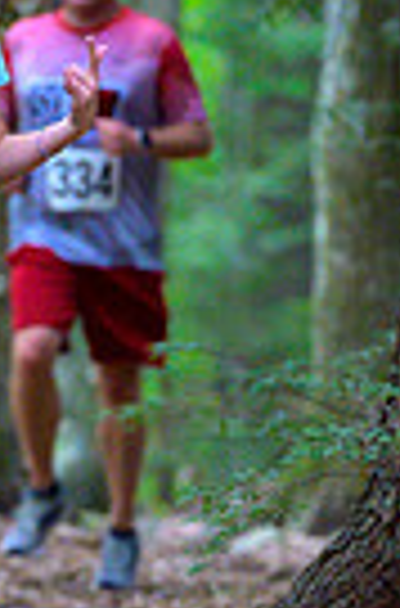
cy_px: 419
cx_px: 29
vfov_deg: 3.1
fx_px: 11236
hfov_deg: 2.0
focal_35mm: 669
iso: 8000
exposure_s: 1/250
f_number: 4
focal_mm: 200
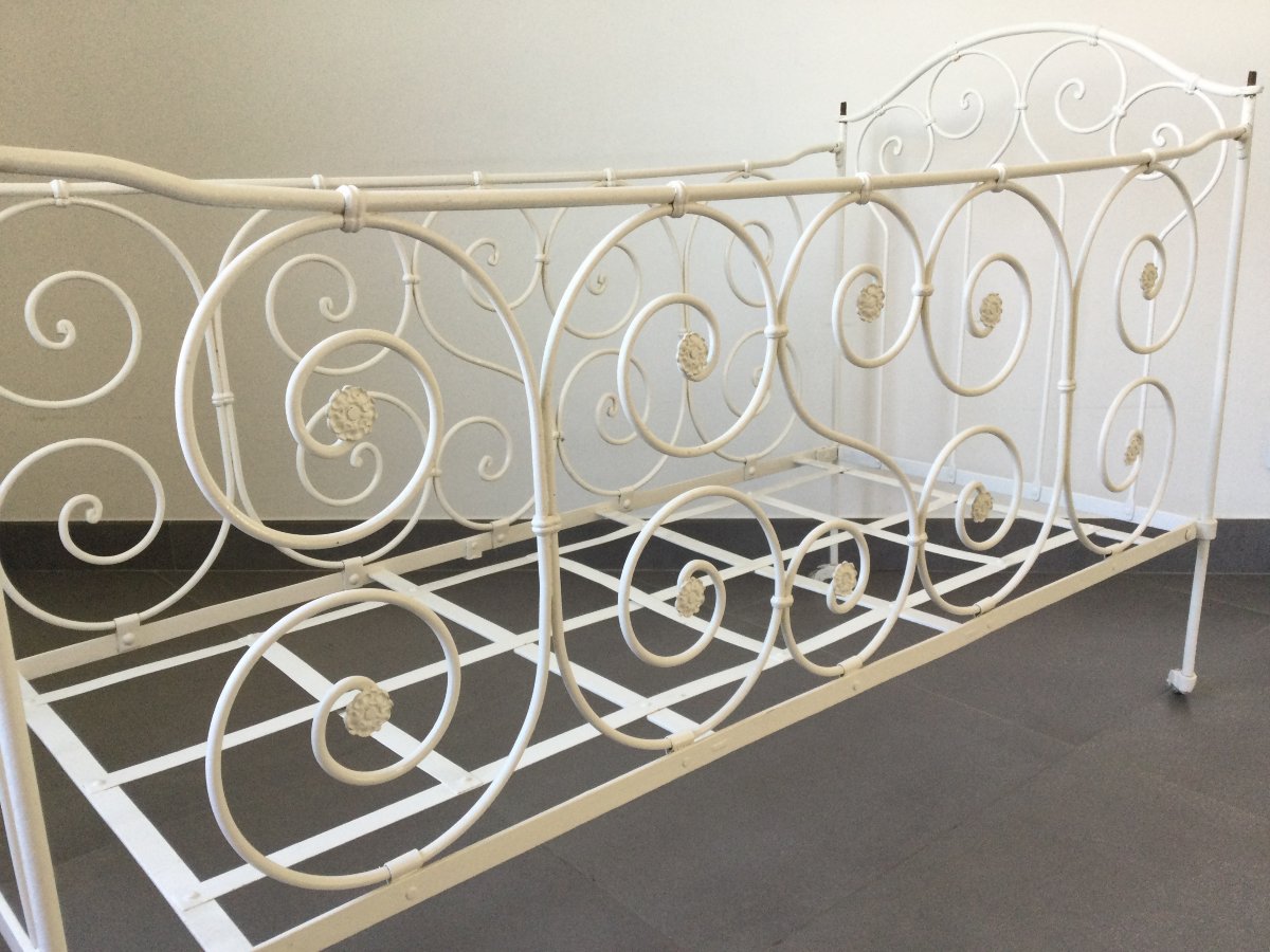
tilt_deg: -18.1
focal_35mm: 31
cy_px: 476
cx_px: 635
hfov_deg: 58.4
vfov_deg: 45.4
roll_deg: +1.6
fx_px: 1137
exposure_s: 1/33
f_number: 2.4
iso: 50
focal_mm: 3.3
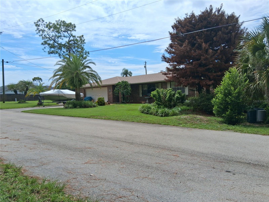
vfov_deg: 53.1
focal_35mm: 26
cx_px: 134
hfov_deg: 67.3
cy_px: 101
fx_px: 202
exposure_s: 1/1267
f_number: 1.8
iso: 25
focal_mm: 3.98
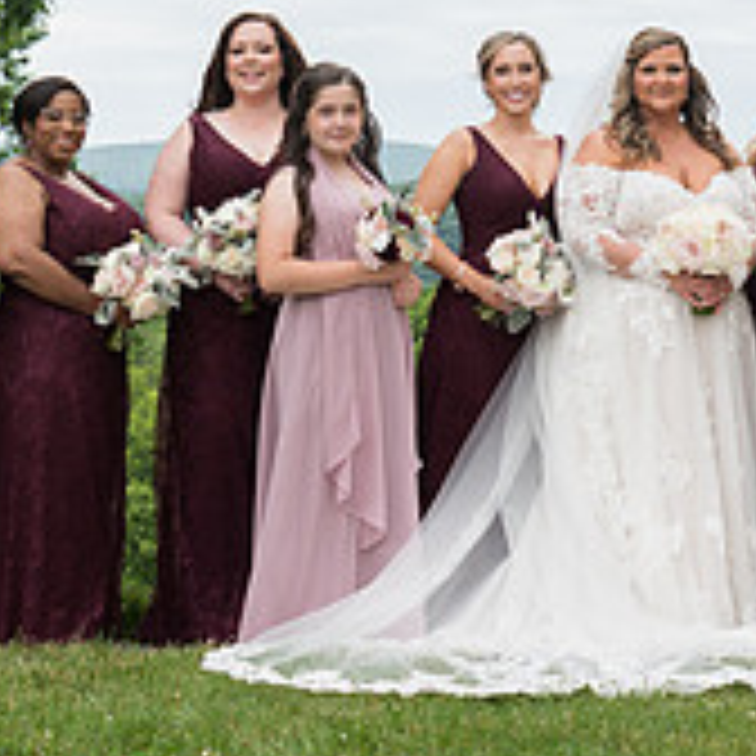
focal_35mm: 127
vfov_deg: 13.6
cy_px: 16
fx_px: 3138
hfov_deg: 13.6
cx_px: 667
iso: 64
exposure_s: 1/320
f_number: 4.5
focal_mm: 32
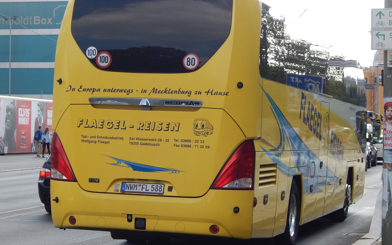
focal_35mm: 81
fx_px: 865
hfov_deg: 25.5
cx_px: 195
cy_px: 108
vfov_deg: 16.1
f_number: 4.2
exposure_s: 1/400
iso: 125
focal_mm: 13.5
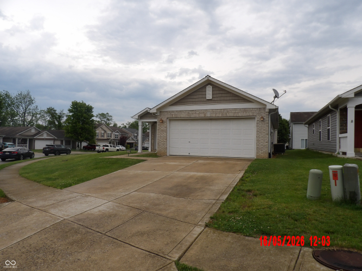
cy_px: 136
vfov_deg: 56.8
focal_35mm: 24
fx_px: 251
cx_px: 181
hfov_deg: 71.6
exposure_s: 1/589
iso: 100
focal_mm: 4.3
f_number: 4.6
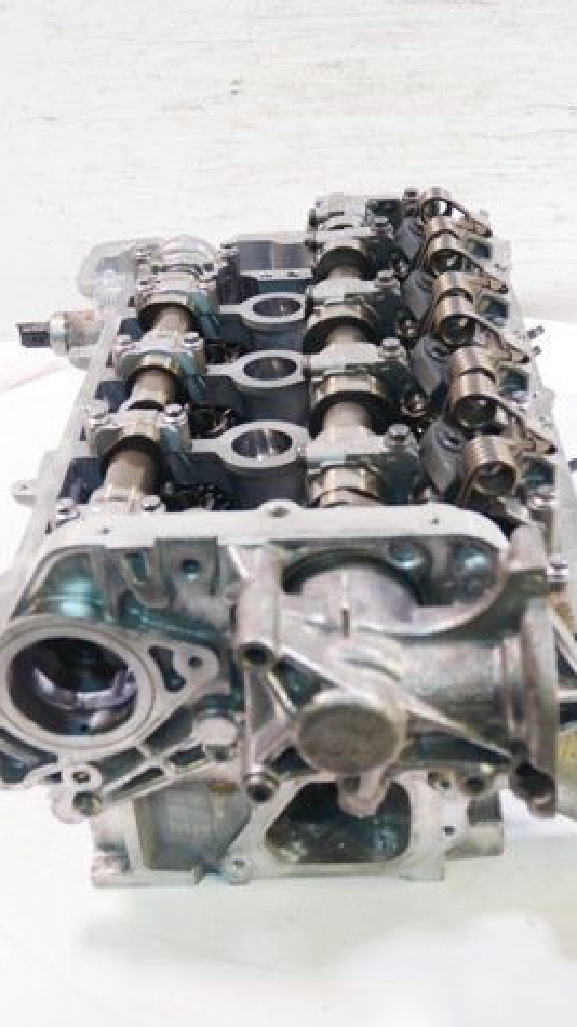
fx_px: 1197
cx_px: 326
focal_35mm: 44
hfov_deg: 27.1
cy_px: 512
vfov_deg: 46.4
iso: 1000
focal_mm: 15
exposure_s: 1/60
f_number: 3.8
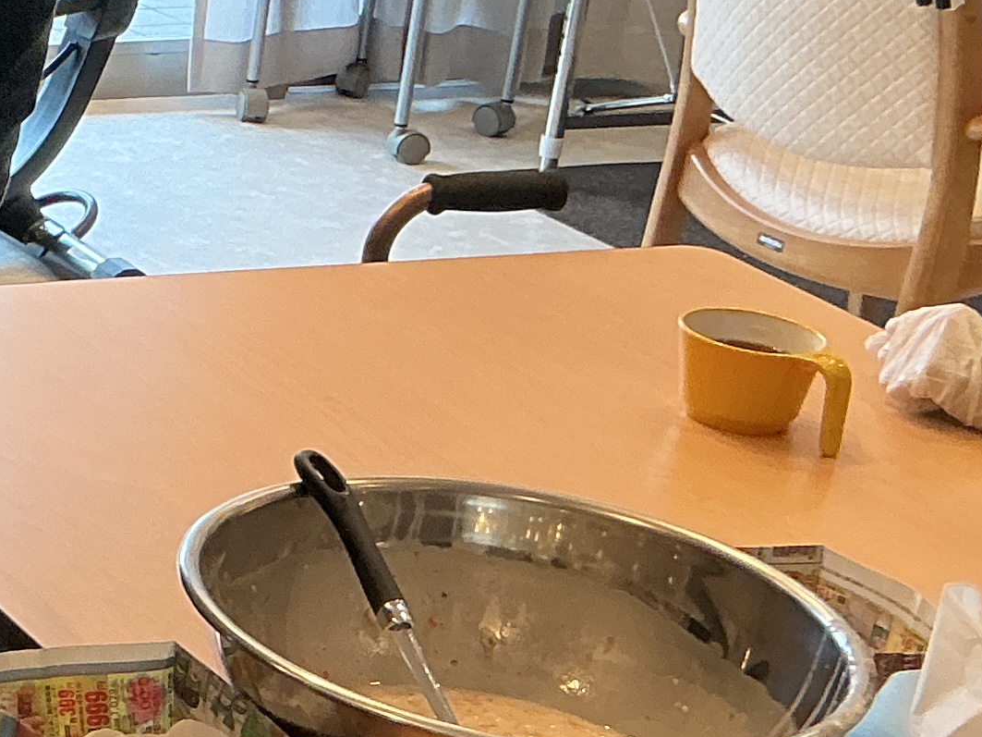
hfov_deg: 16.1
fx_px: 3120
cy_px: 236
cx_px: -564
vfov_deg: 13.4
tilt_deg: -18.7
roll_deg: -2.1
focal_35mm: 110
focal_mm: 3
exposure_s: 1/60
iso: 80
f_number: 1.8
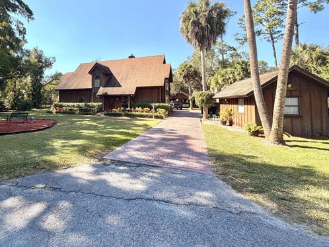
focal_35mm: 18
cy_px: 95
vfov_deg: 70.5
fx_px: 171
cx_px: 123
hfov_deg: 86.0
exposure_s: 1/770
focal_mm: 2.22
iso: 40
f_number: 2.2
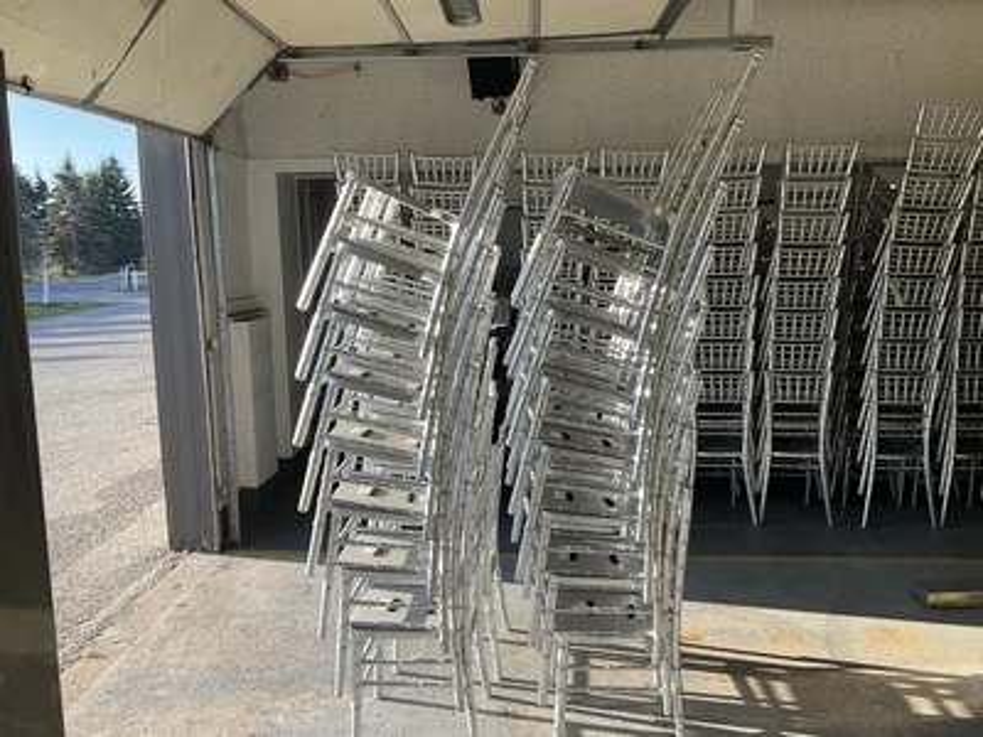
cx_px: 492
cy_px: 368
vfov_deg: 48.2
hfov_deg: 61.7
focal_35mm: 29
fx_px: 824
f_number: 1.8
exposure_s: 1/389
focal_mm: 3
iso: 25
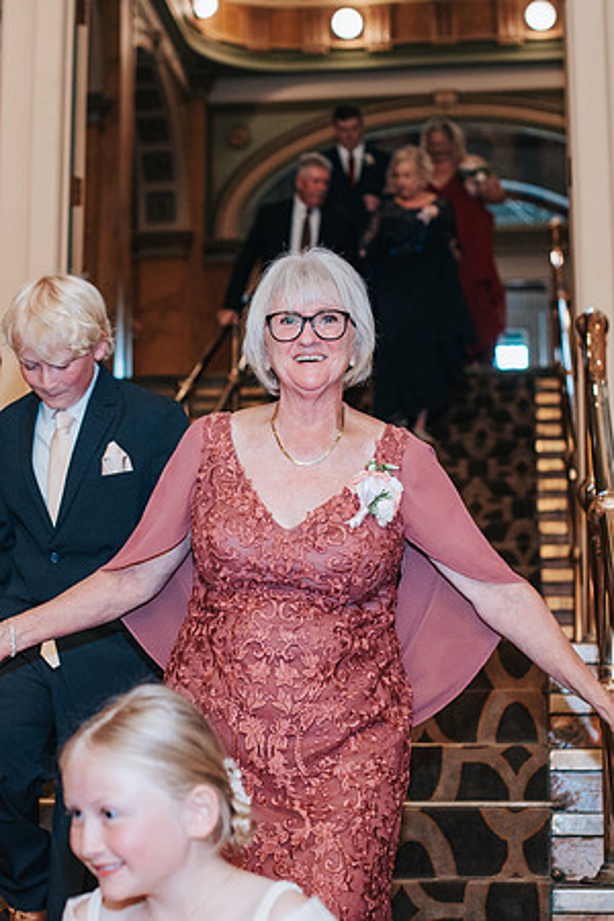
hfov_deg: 18.1
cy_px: 460
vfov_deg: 27.0
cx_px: 188
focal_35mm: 75
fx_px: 1917
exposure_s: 1/200
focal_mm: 50
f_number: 3.2
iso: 1000
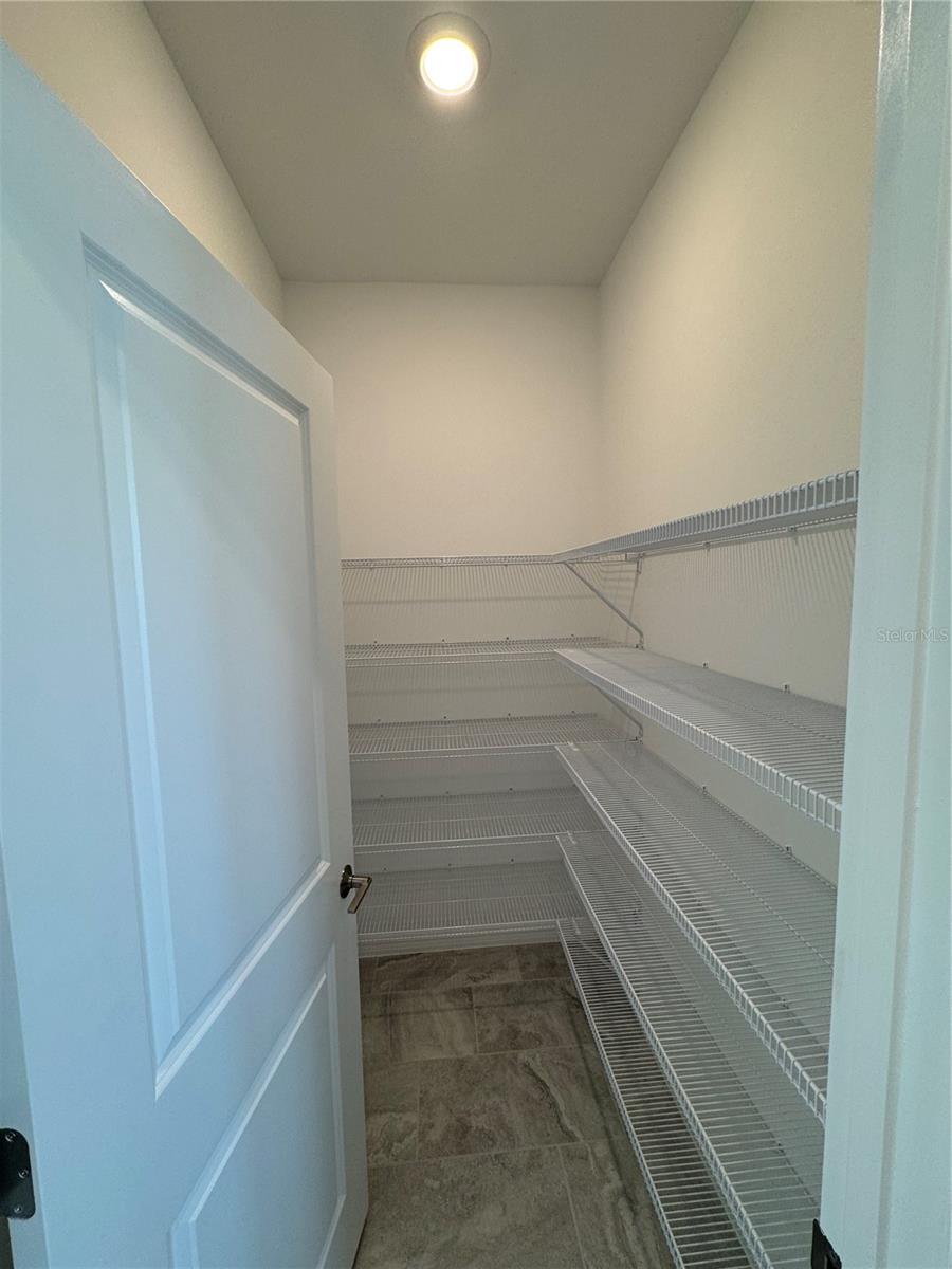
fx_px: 513
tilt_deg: -5.9
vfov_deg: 102.1
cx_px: 476
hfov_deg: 85.7
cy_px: 634
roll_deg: +2.1
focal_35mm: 14
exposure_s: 1/120
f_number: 2.2
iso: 100
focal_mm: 2.22
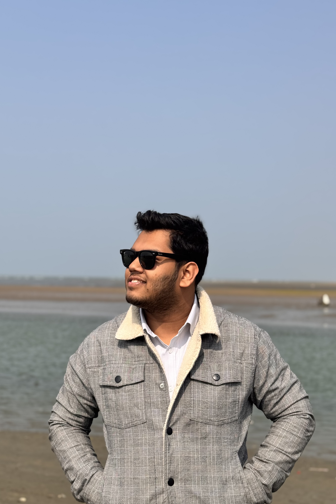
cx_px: 173
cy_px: 252
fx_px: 700
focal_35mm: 50
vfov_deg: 39.6
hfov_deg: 27.0
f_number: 1.78
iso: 64
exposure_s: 1/5848
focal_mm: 6.76
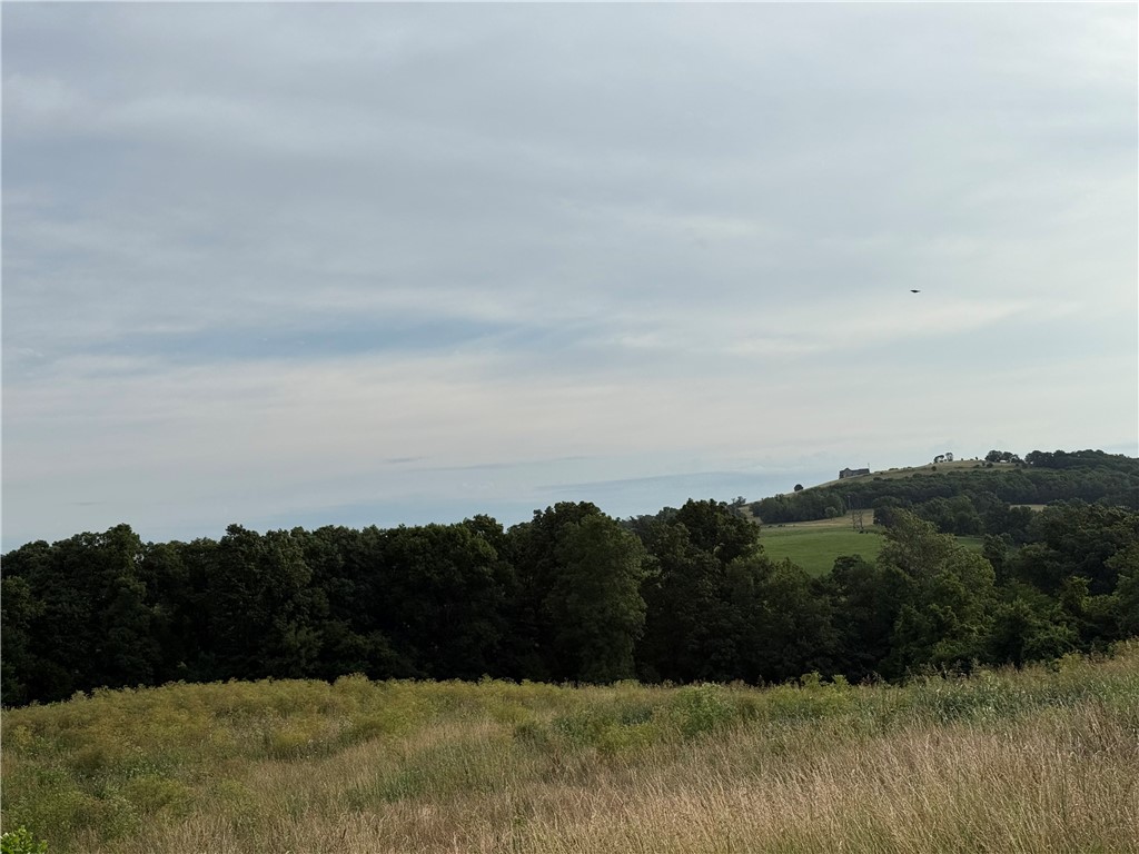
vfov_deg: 30.3
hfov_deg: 39.7
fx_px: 1579
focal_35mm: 48
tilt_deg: +5.6
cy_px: 427
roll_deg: +4.2
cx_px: 570
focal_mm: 6.76
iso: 64
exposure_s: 1/6024
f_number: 1.78
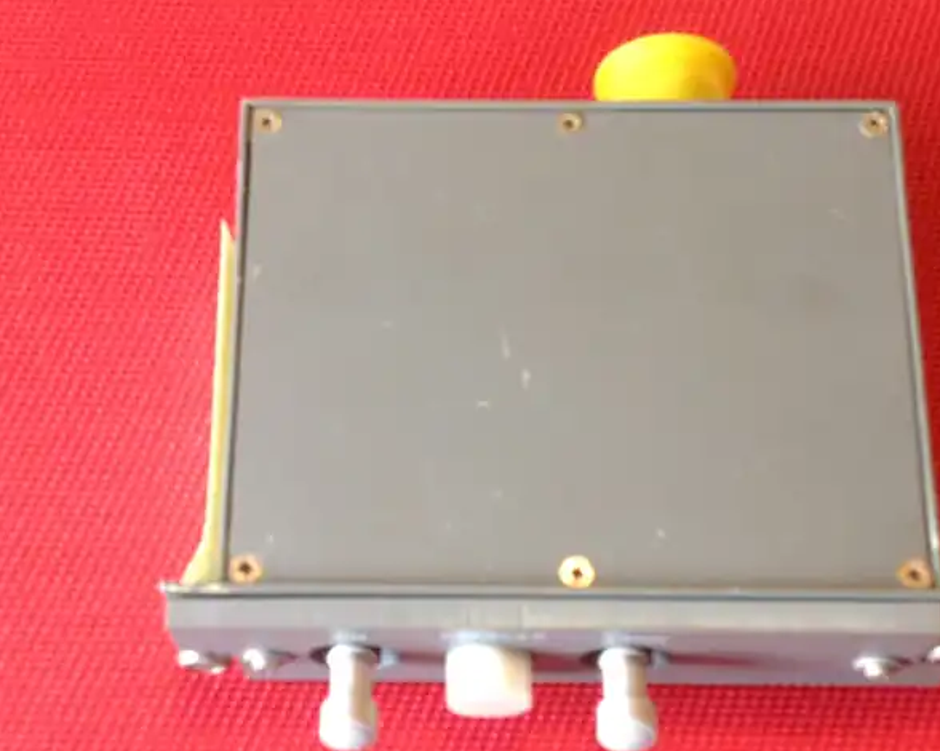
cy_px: 569
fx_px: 1613
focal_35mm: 58
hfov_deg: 32.5
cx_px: 454
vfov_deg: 25.9
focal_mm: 4.28
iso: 64
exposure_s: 1/15
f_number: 2.4
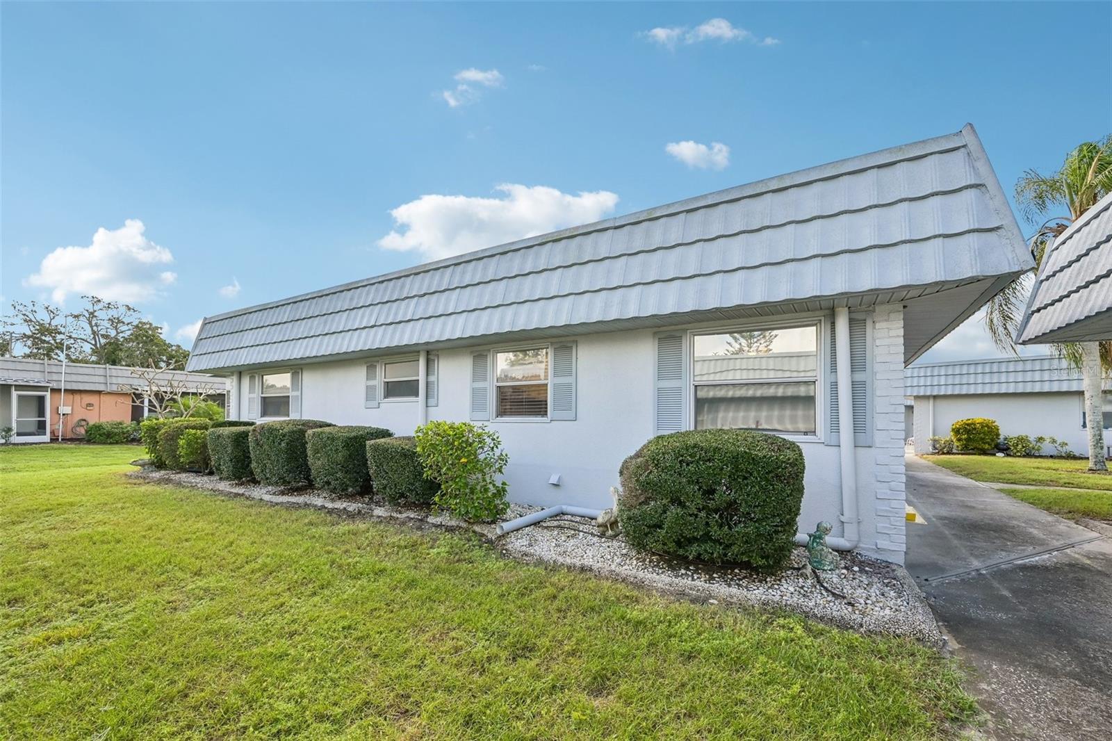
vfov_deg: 81.2
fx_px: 432
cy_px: 370
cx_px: 556
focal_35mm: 14
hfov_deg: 104.3
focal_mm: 14
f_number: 8
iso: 400
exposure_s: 1/400
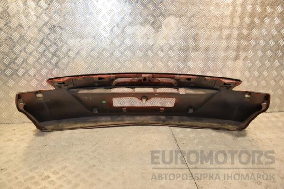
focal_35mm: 33
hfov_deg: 57.2
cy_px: 94
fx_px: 260
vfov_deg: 40.0
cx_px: 142
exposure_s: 1/200
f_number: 5.6
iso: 800
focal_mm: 22
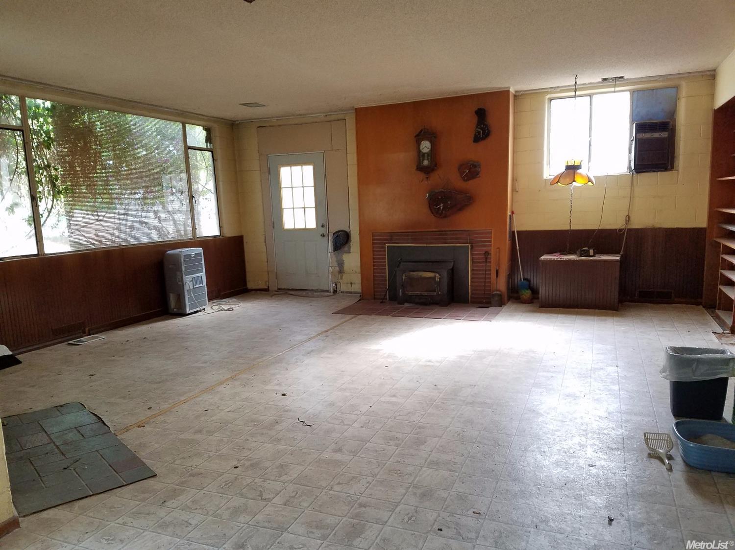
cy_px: 275
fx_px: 552
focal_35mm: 26
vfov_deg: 53.0
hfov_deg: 67.3
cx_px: 368
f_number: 1.7
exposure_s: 1/33
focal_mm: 4.2
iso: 160
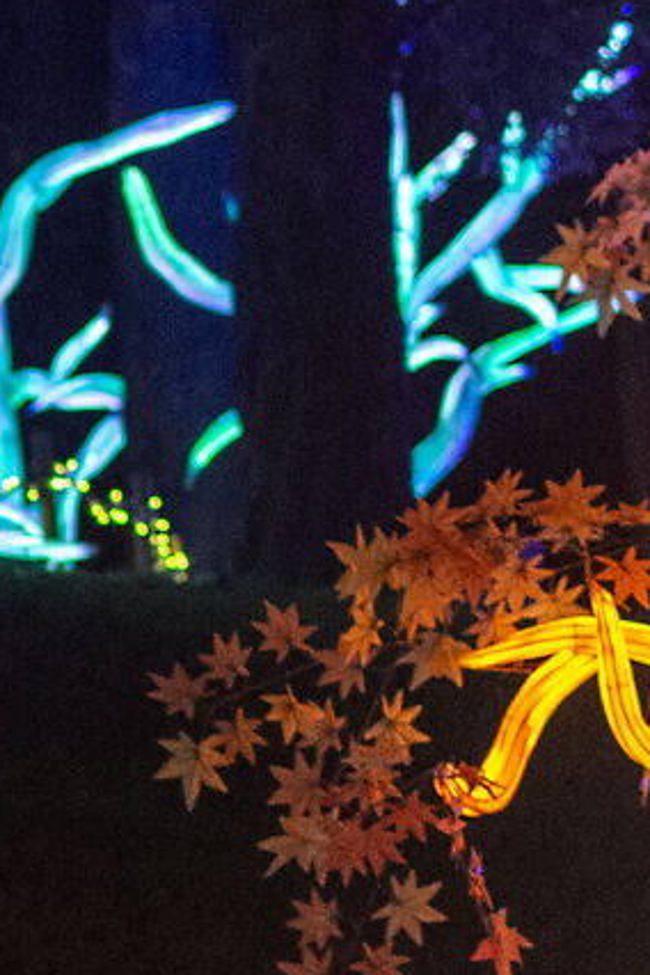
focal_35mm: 296
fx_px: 8011
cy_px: 1199
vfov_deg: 6.9
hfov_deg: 4.5
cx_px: -977
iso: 1000
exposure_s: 1/125
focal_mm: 35
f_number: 2.2
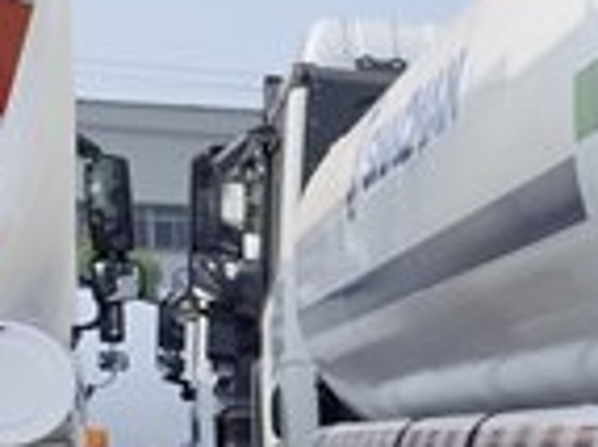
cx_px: 1543
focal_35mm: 129
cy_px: 526
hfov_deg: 11.7
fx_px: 2227
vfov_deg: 11.3
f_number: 1.65
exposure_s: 1/1190
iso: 50
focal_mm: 6.14
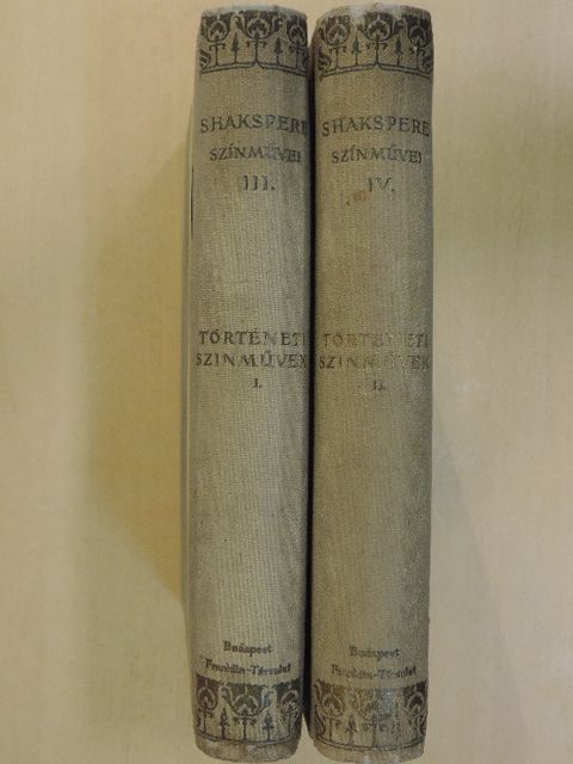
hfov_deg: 36.0
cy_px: 382
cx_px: 286
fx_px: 883
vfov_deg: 46.8
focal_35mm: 40
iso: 720
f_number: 3.3
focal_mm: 7.1
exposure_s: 1/50
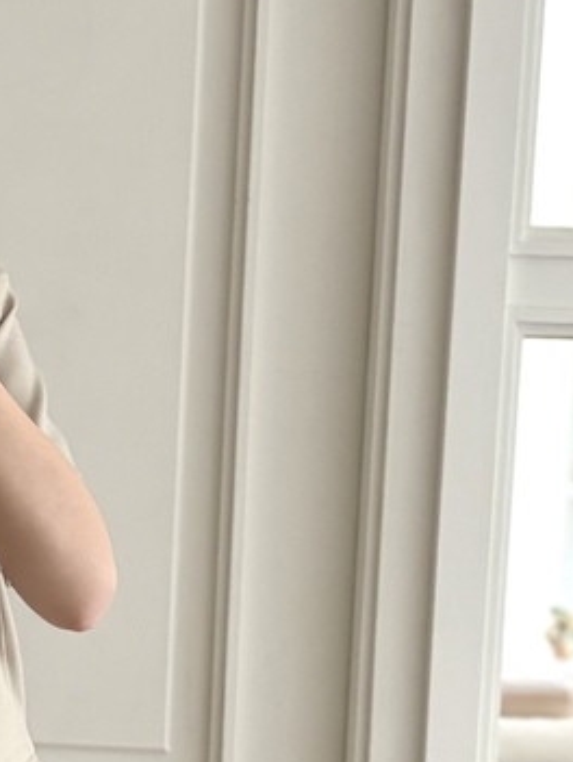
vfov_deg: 25.3
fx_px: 1630
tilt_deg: -16.2
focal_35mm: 74
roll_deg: -2.8
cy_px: 714
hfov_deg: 18.8
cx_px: -132
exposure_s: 1/60
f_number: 1.6
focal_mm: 5.96
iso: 160
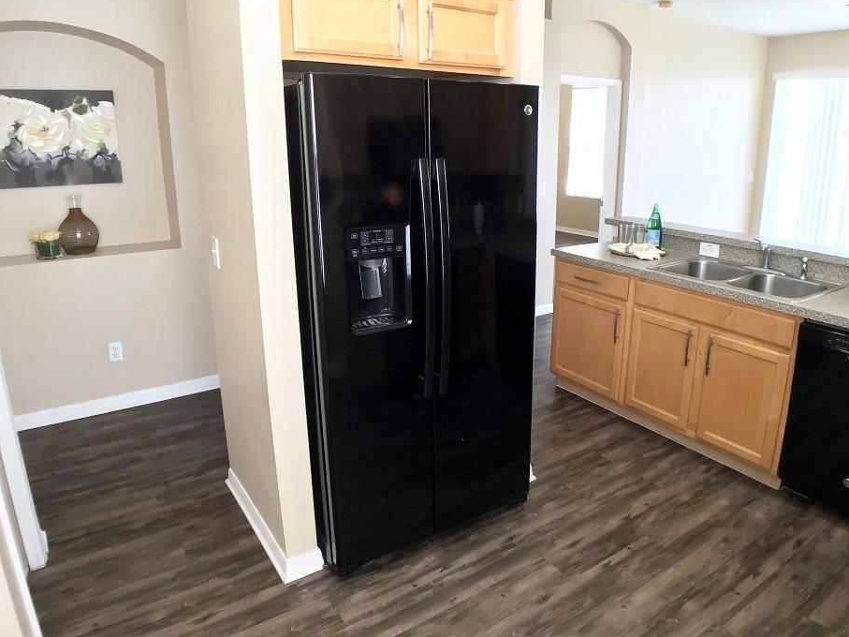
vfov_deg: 40.7
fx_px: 858
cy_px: 295
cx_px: 463
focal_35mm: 35
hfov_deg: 52.6
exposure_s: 1/30
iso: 50
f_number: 2.4
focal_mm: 3.3
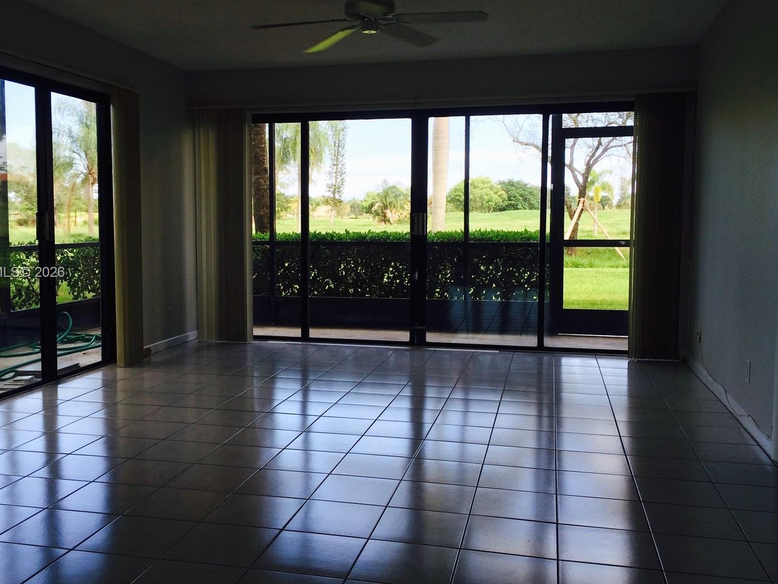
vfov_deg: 39.6
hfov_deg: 51.3
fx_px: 809
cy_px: 273
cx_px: 350
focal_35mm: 36
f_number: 2.2
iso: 32
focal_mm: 4.12
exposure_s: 1/125
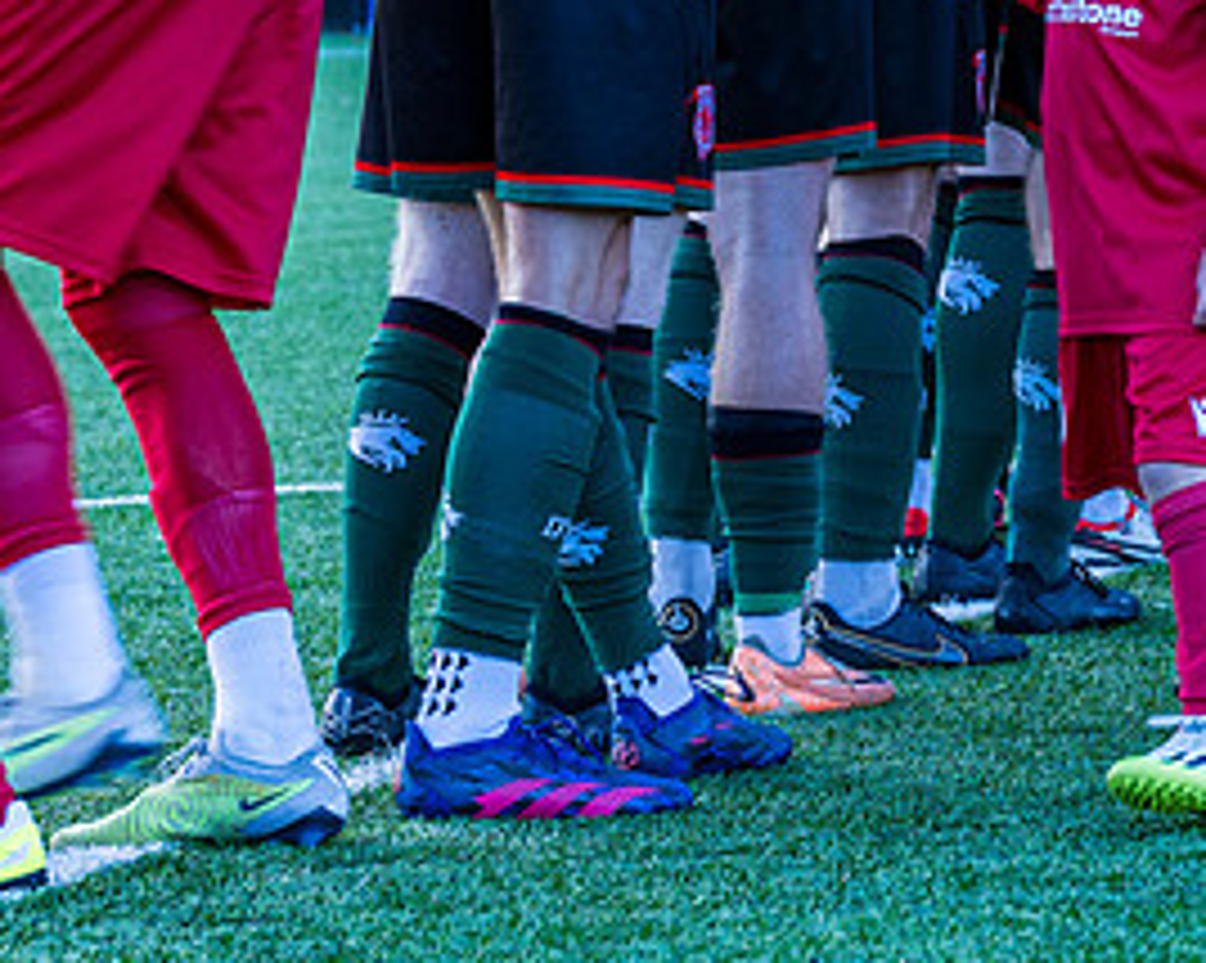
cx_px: 1160
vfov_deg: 5.3
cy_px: 54
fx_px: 10379
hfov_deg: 6.6
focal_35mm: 291
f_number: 5
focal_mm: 82
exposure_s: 1/200
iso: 200
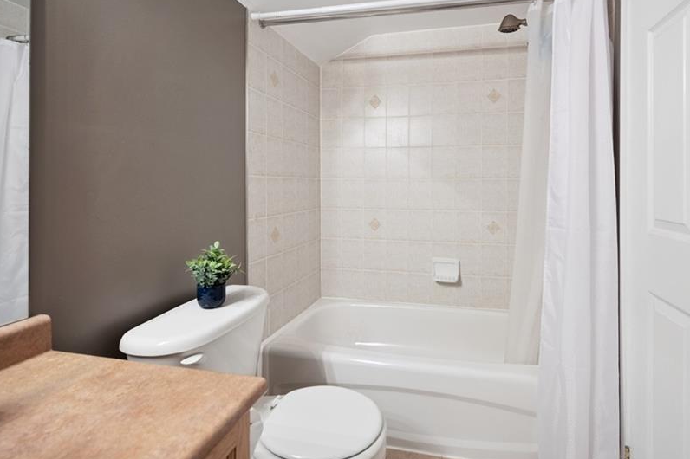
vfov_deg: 66.8
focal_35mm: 18
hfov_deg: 89.5
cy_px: 189
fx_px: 345
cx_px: 392
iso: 800
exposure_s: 1/60
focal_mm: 14
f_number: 4
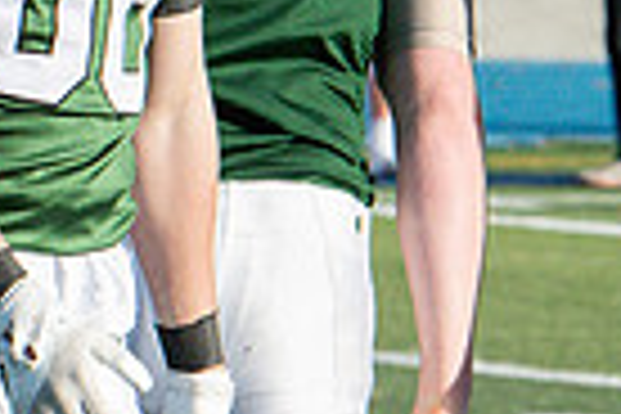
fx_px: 14058
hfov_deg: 2.5
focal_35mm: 815
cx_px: 590
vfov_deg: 1.7
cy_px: -486
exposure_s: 1/3200
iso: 2000
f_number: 6.3
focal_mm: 160
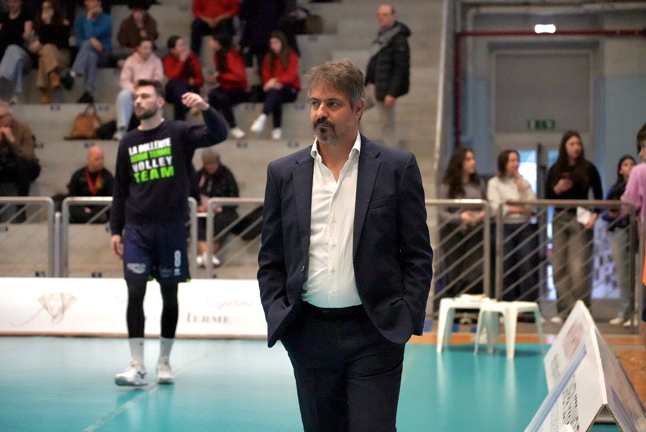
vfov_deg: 13.1
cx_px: 323
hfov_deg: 19.4
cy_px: 216
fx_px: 1885
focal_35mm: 105
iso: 16000
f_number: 4
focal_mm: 105
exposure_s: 1/2500
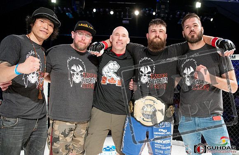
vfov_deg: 46.1
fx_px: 181
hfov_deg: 66.5
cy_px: 91
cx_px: 136
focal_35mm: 28
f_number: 2.8
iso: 1600
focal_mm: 24
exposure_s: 1/1000
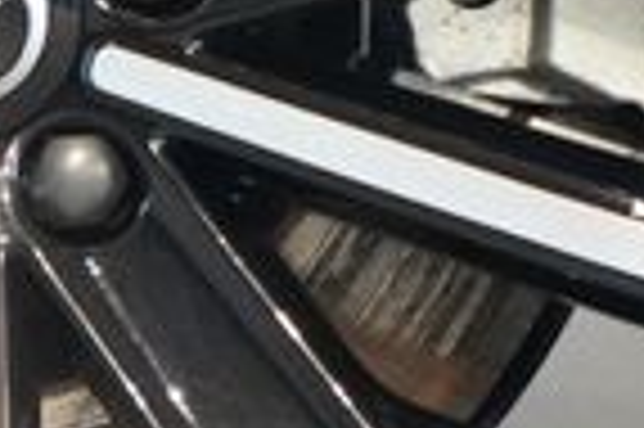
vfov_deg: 2.7
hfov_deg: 4.1
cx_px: -122
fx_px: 8988
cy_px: -11
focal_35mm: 503
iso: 10000
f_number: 5.6
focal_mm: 70
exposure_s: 1/160
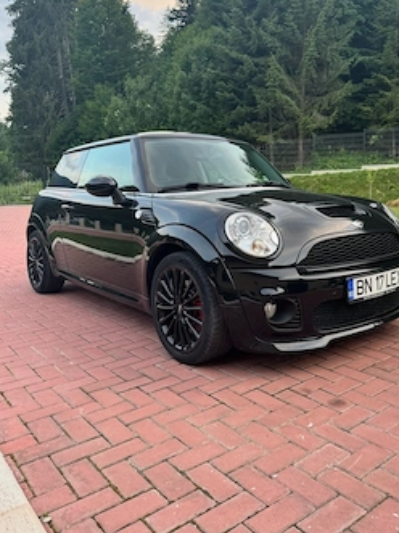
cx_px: 233
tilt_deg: -3.0
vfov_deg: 61.3
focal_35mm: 29
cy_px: 222
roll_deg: +1.2
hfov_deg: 48.0
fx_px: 446
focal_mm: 6.76
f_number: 1.78
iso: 200
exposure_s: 1/121
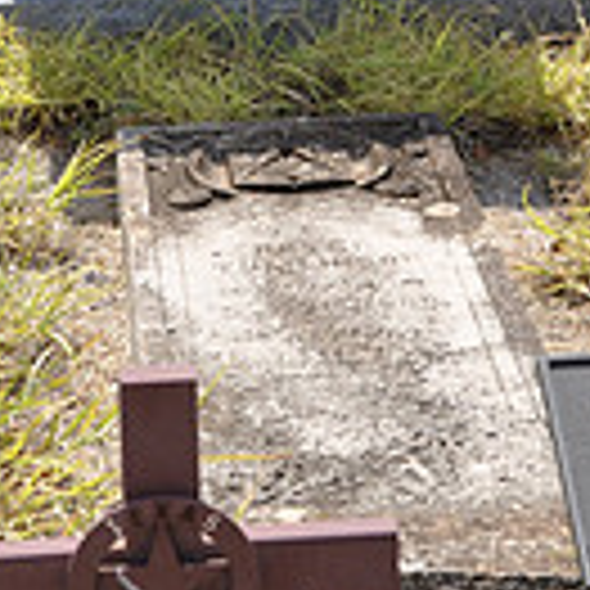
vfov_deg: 12.2
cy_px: -74
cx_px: 266
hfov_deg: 12.4
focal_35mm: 141
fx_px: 2717
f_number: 7.1
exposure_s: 1/200
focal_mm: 25
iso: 200
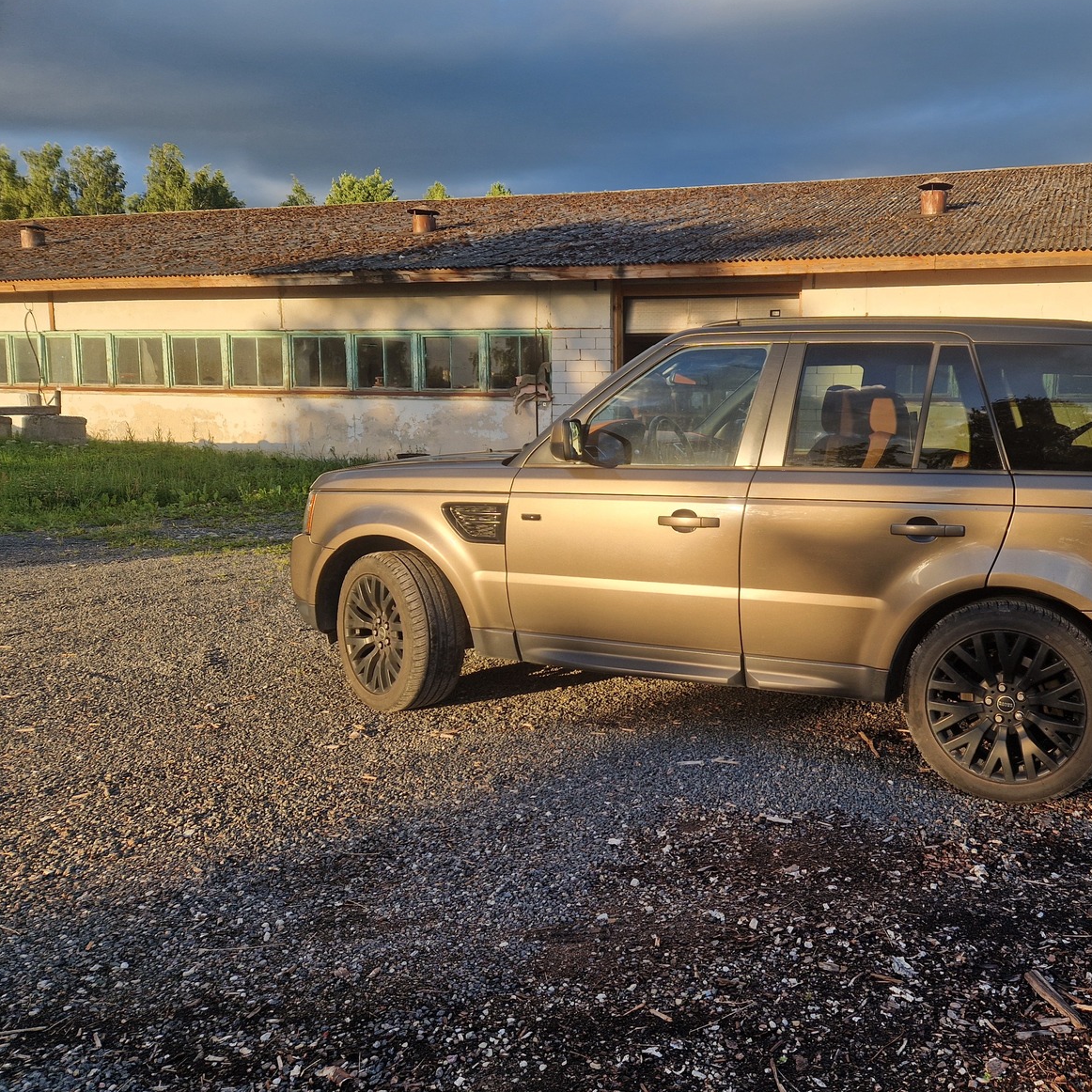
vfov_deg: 57.3
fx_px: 999
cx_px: 751
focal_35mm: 28
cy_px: 544
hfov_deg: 55.8
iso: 50
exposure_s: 1/566
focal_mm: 5.4
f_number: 1.8
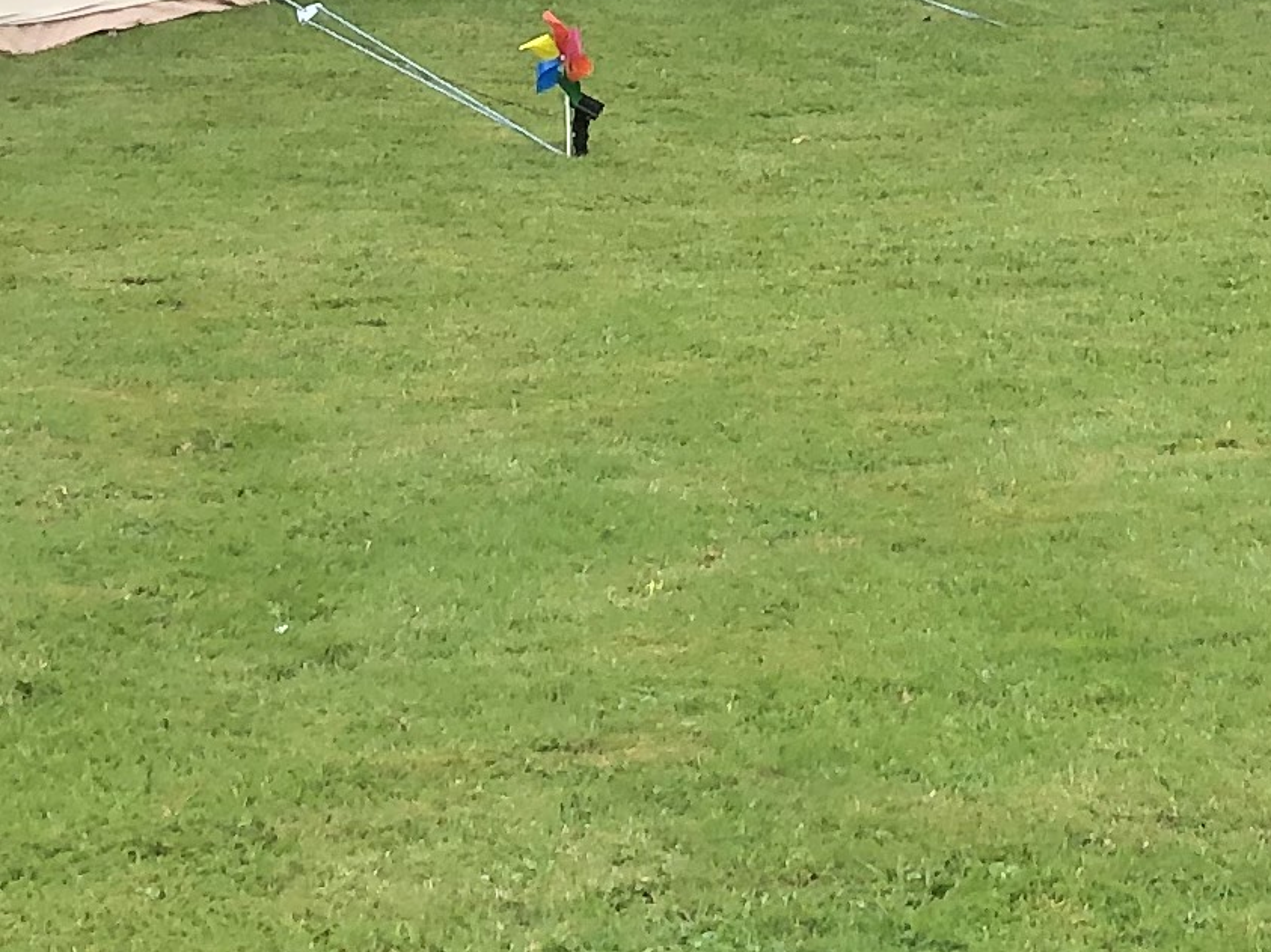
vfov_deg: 10.6
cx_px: 1266
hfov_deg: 14.5
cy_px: -590
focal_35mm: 134
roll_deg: -0.4
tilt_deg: -0.6
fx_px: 4919
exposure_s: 1/314
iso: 20
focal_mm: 3.99
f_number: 1.8
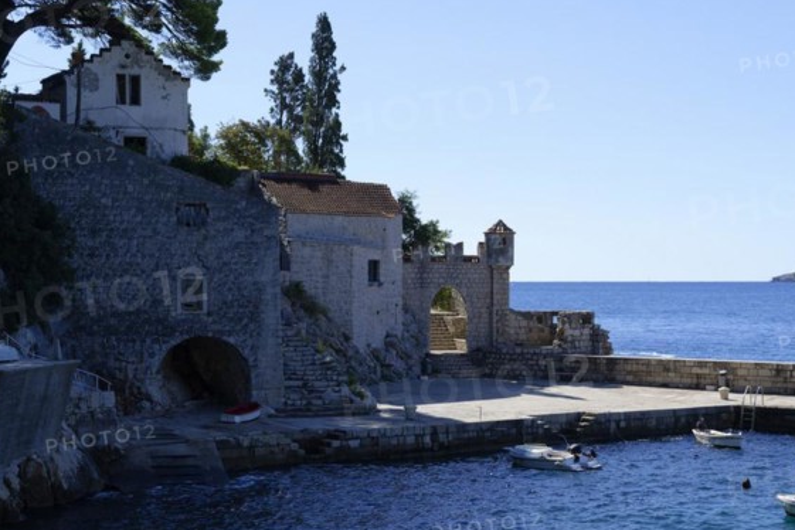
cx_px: 462
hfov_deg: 30.0
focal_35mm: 67
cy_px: 307
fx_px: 1479
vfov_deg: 20.3
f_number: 6.3
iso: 160
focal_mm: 47
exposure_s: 1/640
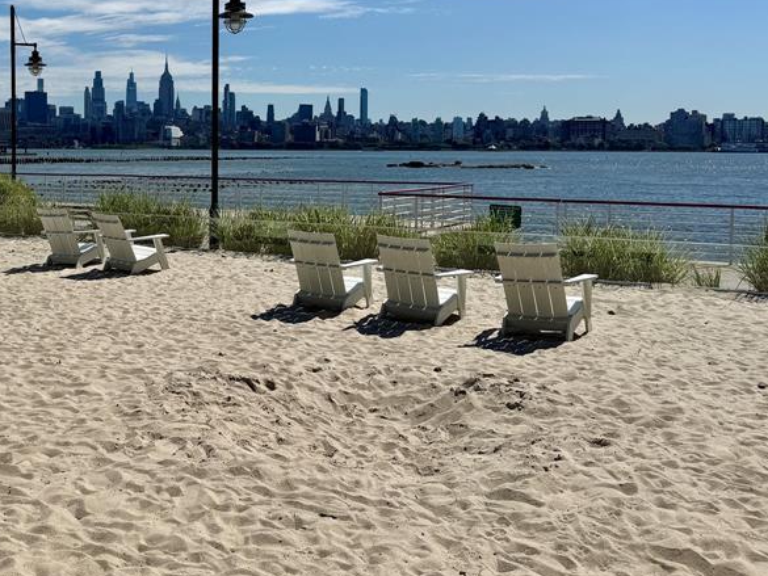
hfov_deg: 42.6
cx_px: 147
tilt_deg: -2.3
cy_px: 173
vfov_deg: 33.9
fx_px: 932
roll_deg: +0.3
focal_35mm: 42
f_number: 1.78
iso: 80
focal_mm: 6.76
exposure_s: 1/12346
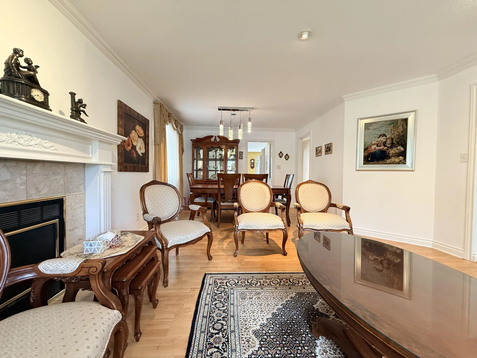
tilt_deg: -1.0
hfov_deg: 102.1
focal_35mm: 14
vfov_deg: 85.7
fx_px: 193
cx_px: 238
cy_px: 179
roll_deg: +0.1
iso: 320
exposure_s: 1/60
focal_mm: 2.22
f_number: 2.2
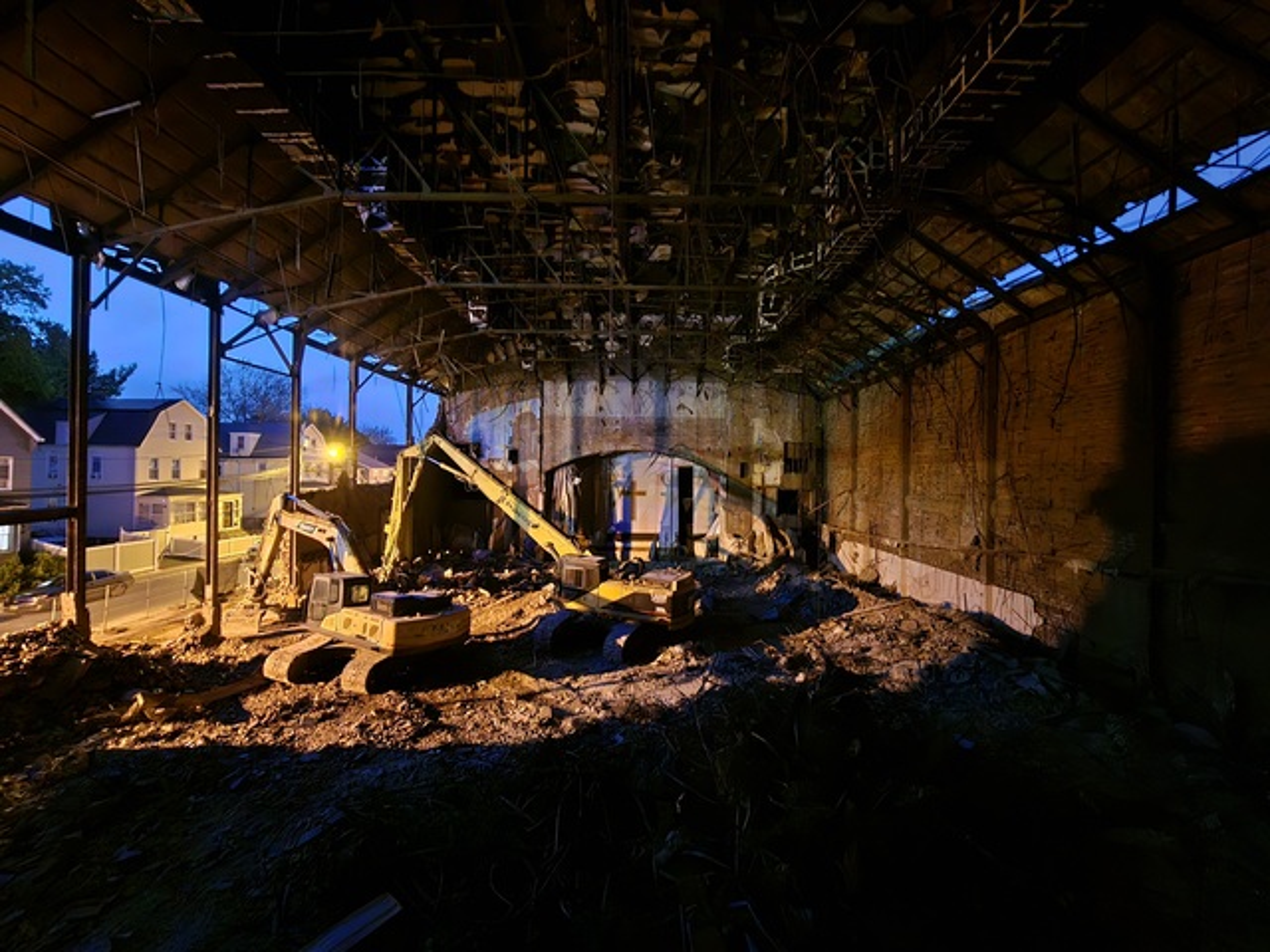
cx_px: 635
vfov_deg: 89.9
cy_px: 476
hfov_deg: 106.2
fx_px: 477
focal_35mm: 13
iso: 2500
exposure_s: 1/4
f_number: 2.2
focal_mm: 2.2
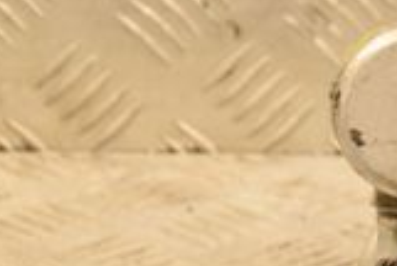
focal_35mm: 416
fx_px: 4596
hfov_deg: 4.9
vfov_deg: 3.3
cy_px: 229
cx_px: 614
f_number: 5.3
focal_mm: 70
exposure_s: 1/160
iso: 800
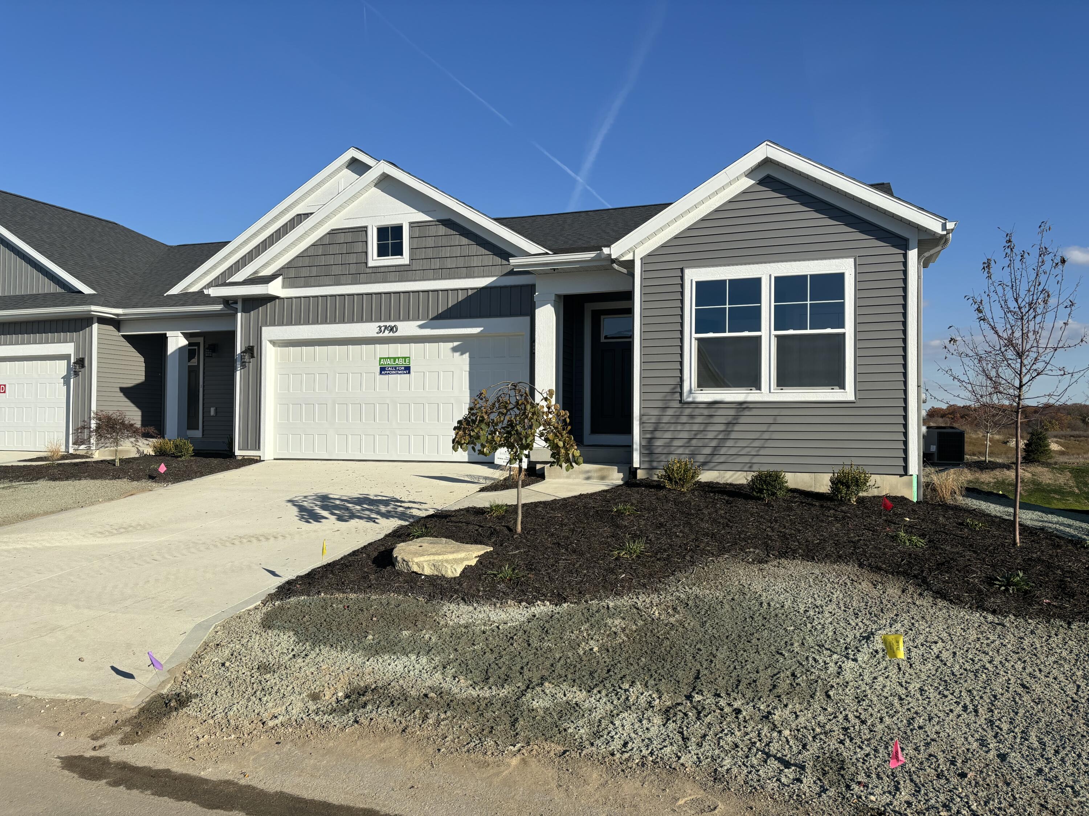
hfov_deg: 67.3
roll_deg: +0.2
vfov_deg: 53.1
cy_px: 408
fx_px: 818
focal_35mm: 26
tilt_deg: +0.9
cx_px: 544
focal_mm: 5.96
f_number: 1.6
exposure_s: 1/2710
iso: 50
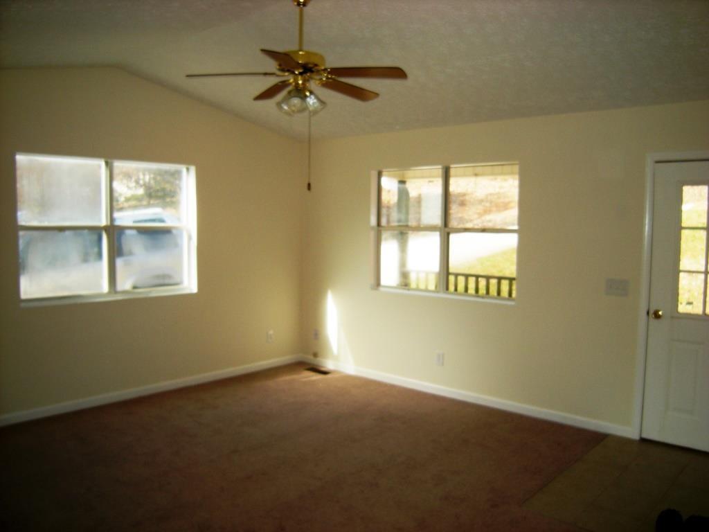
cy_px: 266
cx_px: 354
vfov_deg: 49.7
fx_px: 573
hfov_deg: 63.4
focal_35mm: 28
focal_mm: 4.7
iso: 64
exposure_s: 1/202
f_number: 2.8
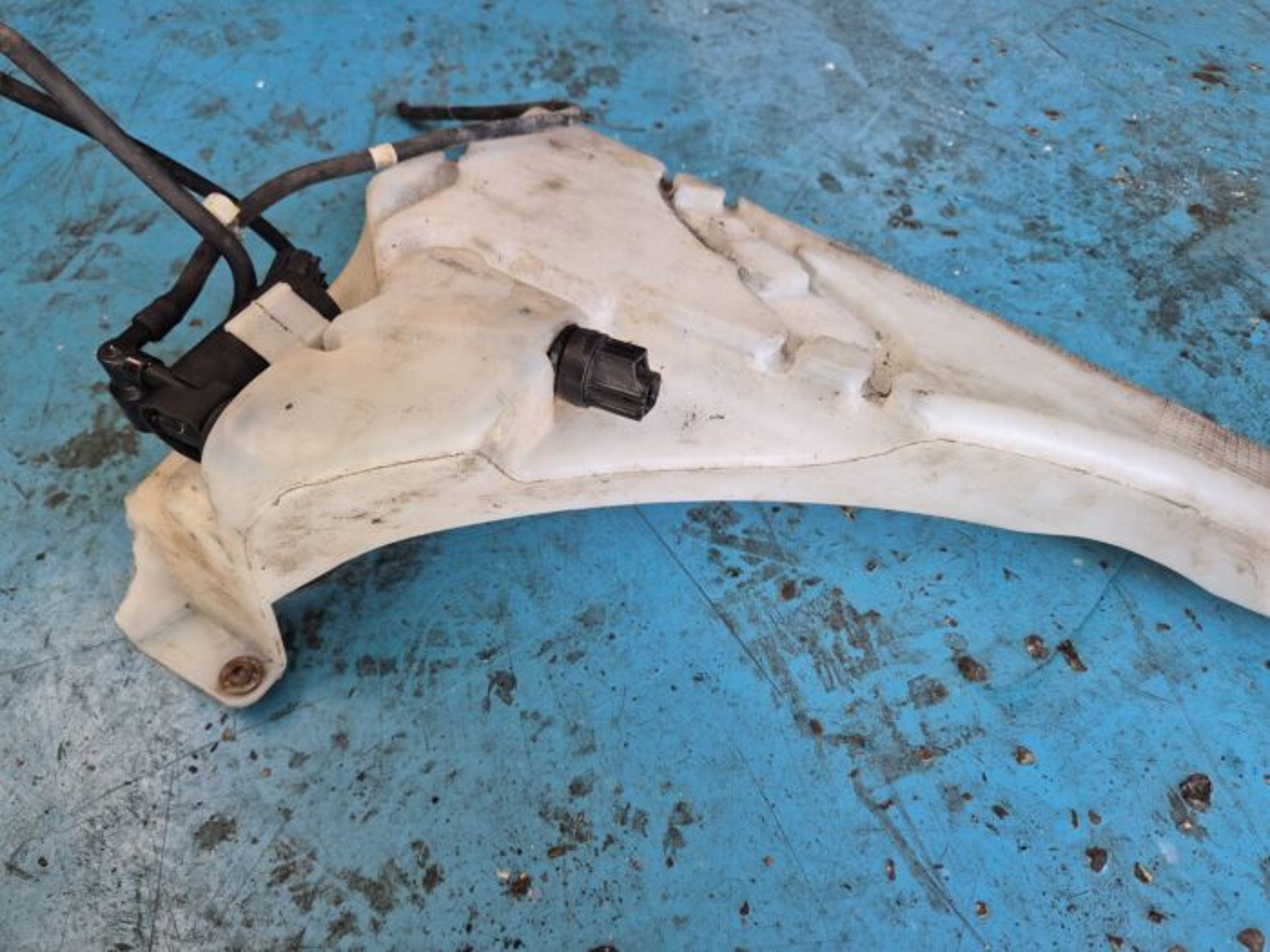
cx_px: 635
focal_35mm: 23
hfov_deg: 73.9
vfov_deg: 58.9
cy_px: 476
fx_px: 844
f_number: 1.8
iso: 160
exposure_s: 1/180
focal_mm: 5.4
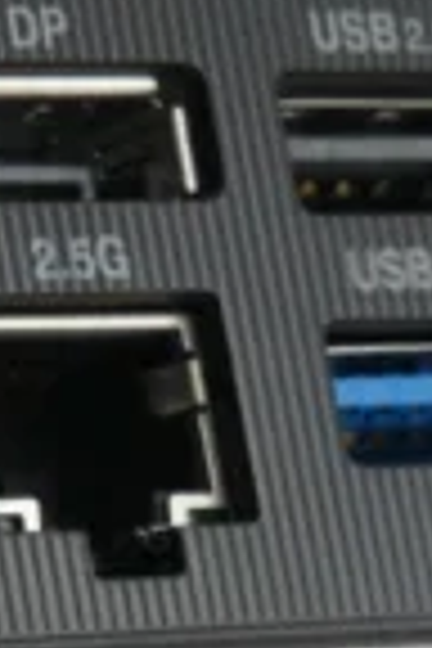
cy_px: 450
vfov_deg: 4.8
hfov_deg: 3.2
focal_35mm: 427
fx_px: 7685
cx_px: -61
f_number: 11
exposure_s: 1/100
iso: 160
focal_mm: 60
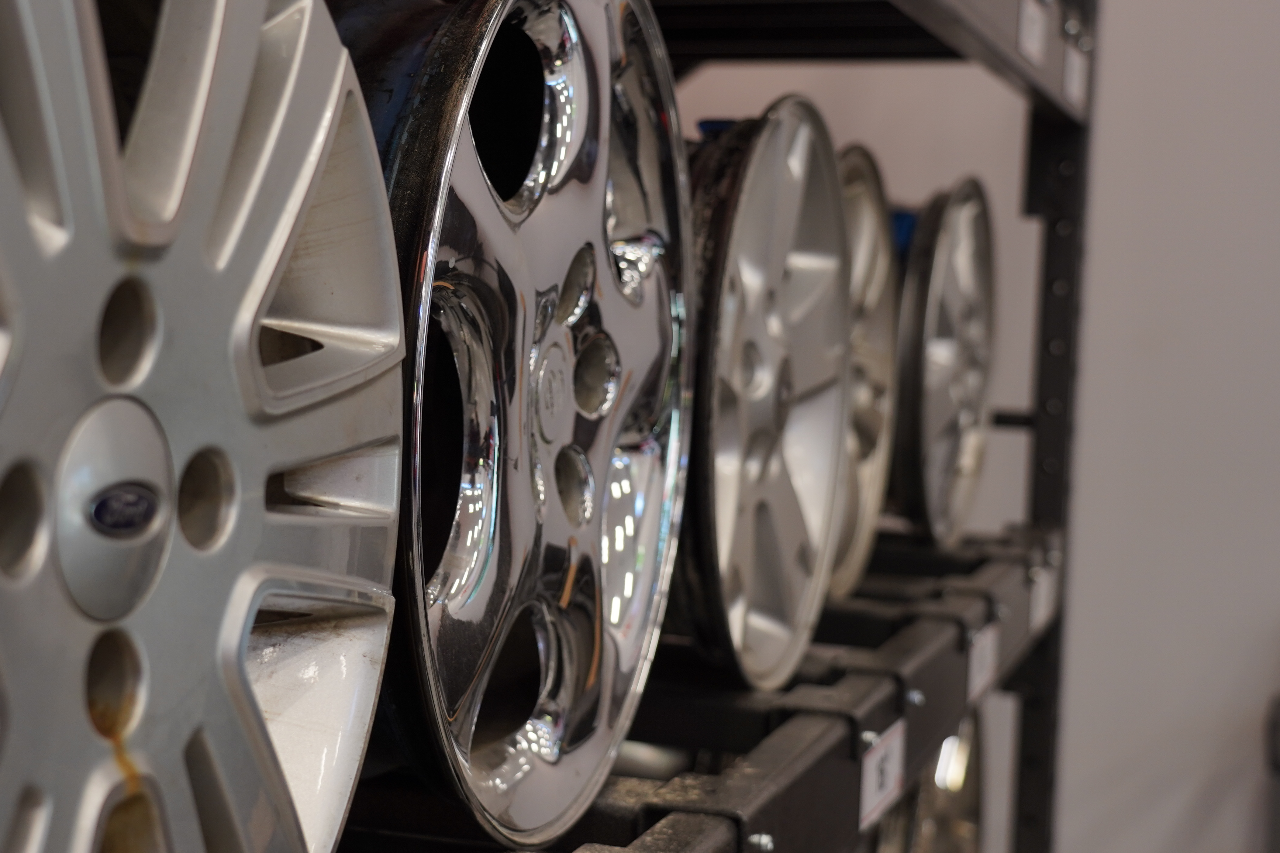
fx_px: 2026
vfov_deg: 23.8
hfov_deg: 35.0
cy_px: 455
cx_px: 533
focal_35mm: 57
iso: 640
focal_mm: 40
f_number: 4
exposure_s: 1/160
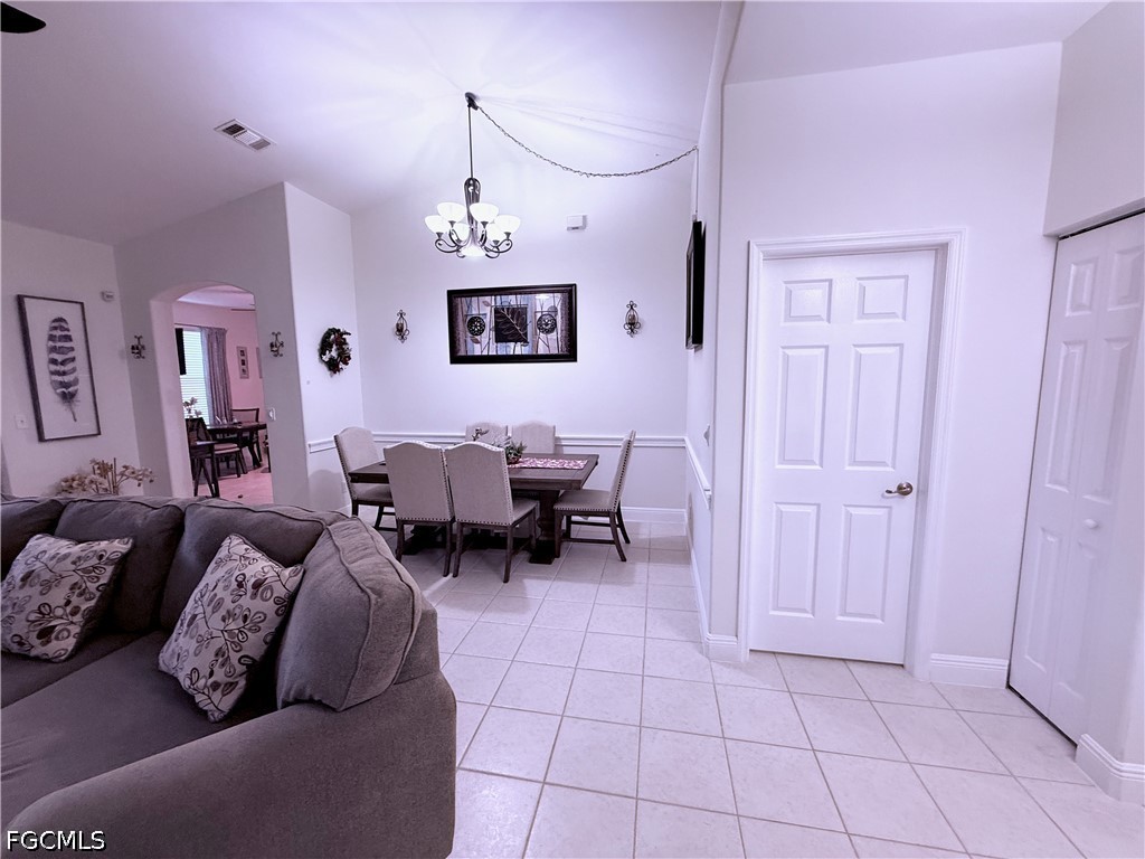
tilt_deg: -6.2
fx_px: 463
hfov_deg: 102.1
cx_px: 572
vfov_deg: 85.7
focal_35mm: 14
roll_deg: +0.7
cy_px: 430
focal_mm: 2.22
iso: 250
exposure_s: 1/60
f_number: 2.2
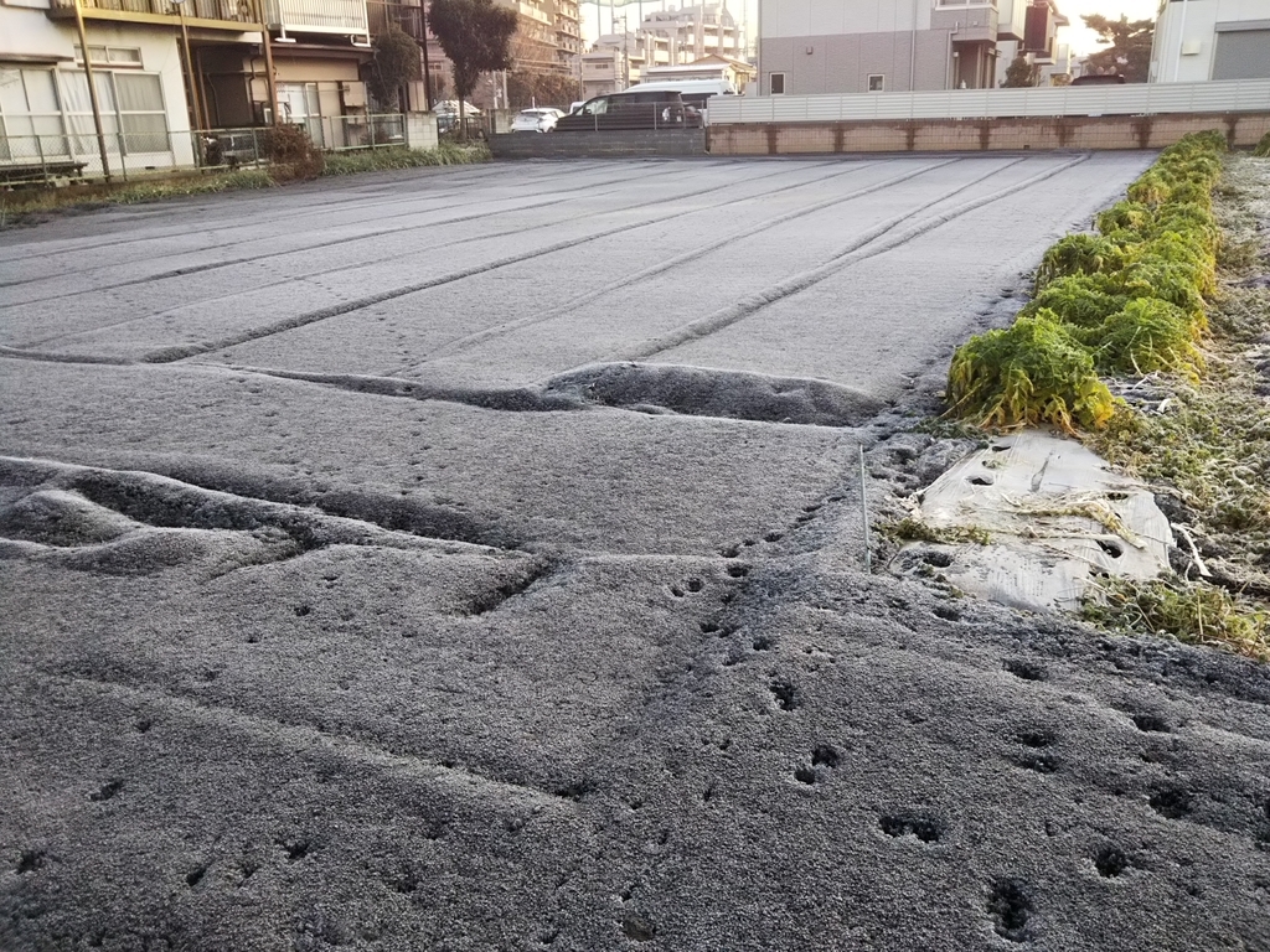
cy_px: 476
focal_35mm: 30
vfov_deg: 46.8
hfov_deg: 60.0
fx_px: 1101
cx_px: 635
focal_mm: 4
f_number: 2.2
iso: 50
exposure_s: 1/120
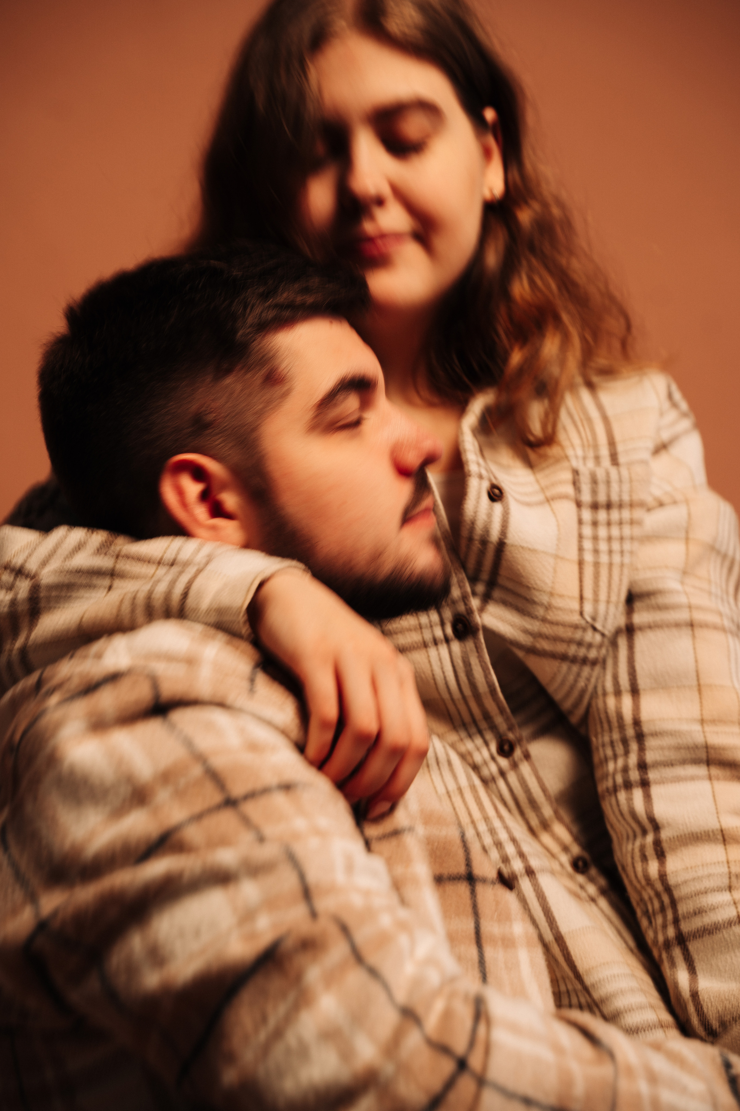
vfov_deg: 29.7
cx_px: 370
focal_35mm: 68
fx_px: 2097
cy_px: 556
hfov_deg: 20.0
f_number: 4.5
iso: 125
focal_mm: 68
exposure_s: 1/30
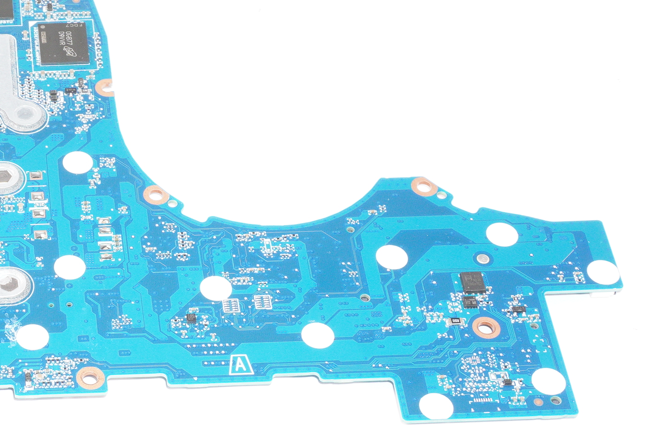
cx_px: -25
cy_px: 273
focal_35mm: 96
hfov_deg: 20.5
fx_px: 1740
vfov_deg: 14.2
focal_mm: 30
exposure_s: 1/80
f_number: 11
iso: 640
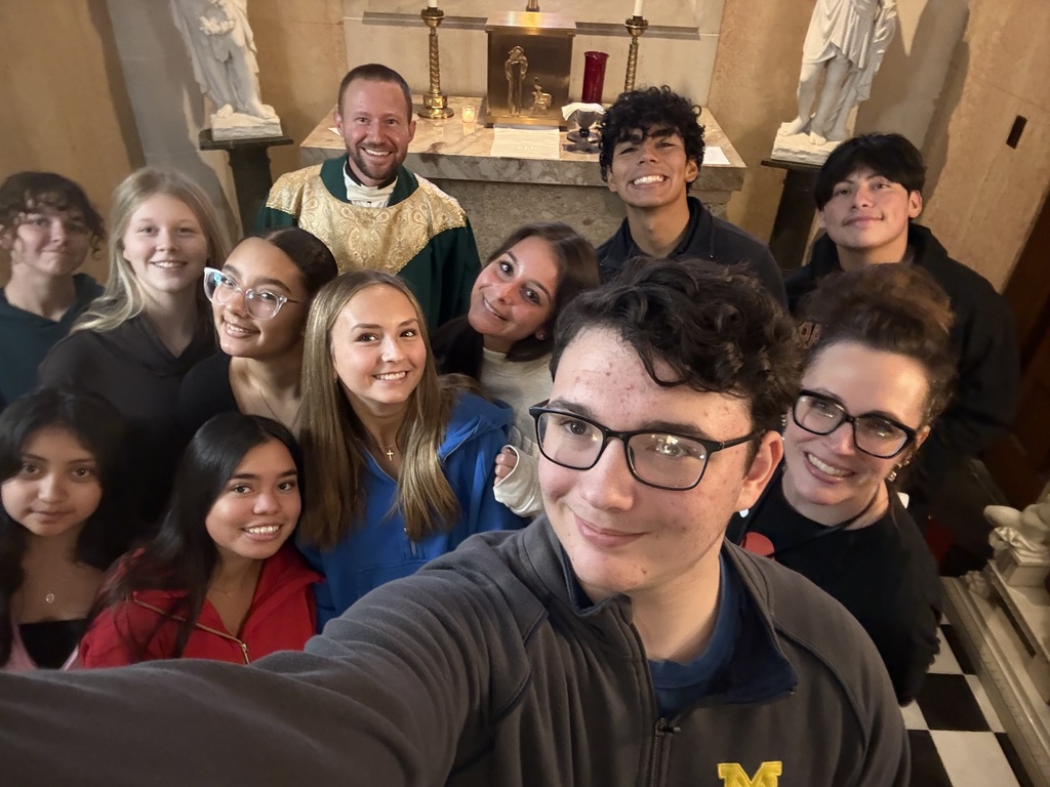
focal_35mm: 23
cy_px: 394
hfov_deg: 73.9
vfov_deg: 58.9
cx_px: 525
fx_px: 698
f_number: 1.9
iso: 500
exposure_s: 1/17
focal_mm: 2.69
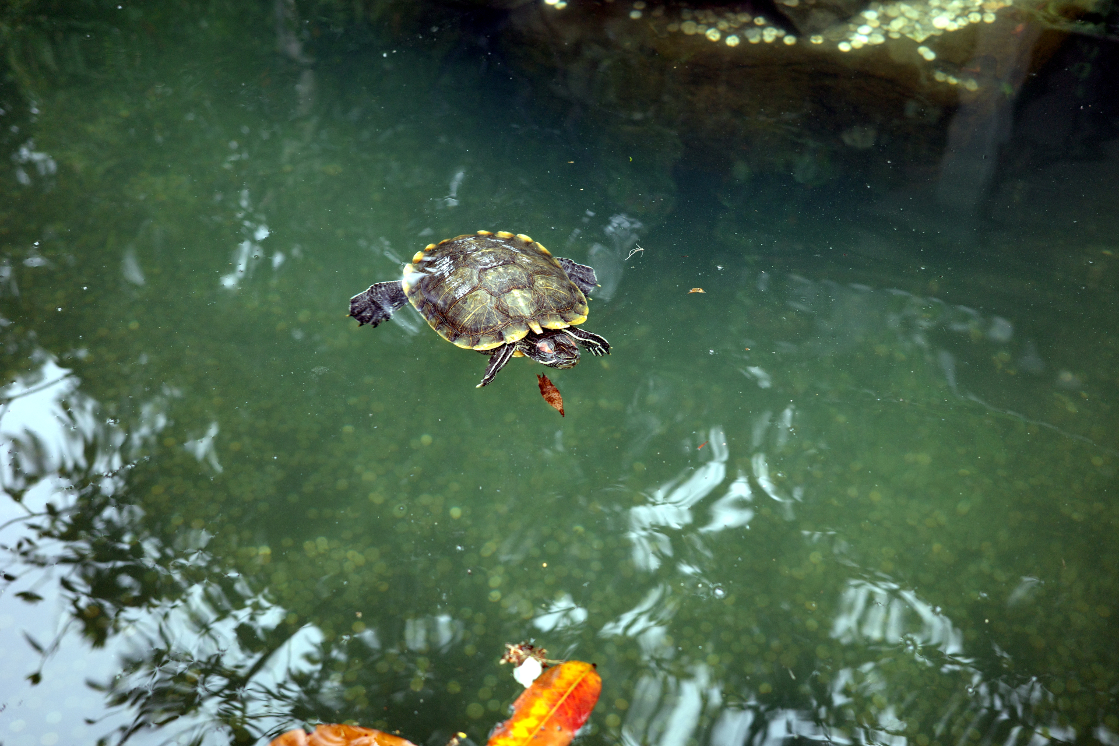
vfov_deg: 33.4
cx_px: 560
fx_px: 1243
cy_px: 373
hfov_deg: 48.5
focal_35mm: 40
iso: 250
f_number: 2.8
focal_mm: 26
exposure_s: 1/40
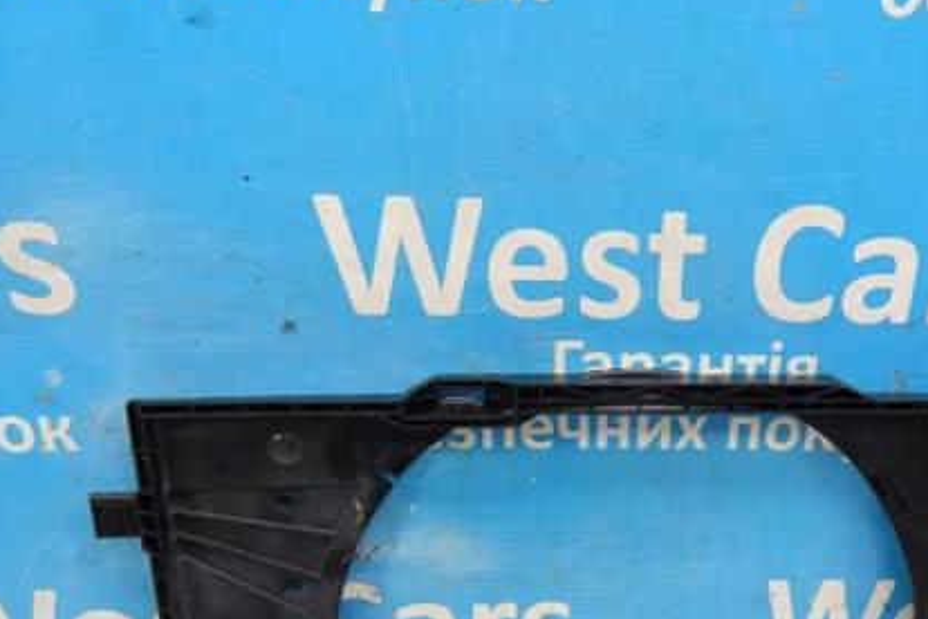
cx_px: 607
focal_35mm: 37
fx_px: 954
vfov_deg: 34.6
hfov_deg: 51.1
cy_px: 514
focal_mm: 4
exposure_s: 1/50
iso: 400
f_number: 3
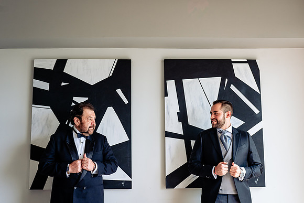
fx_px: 336
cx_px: 147
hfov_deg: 48.6
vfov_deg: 33.5
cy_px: 90
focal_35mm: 40
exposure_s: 1/250
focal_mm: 35
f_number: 4
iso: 500
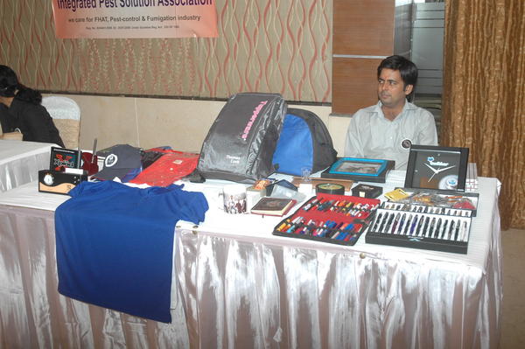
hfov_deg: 45.0
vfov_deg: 30.8
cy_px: 174
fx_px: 634
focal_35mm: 44
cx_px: 262
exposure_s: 1/60
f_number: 4.5
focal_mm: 29
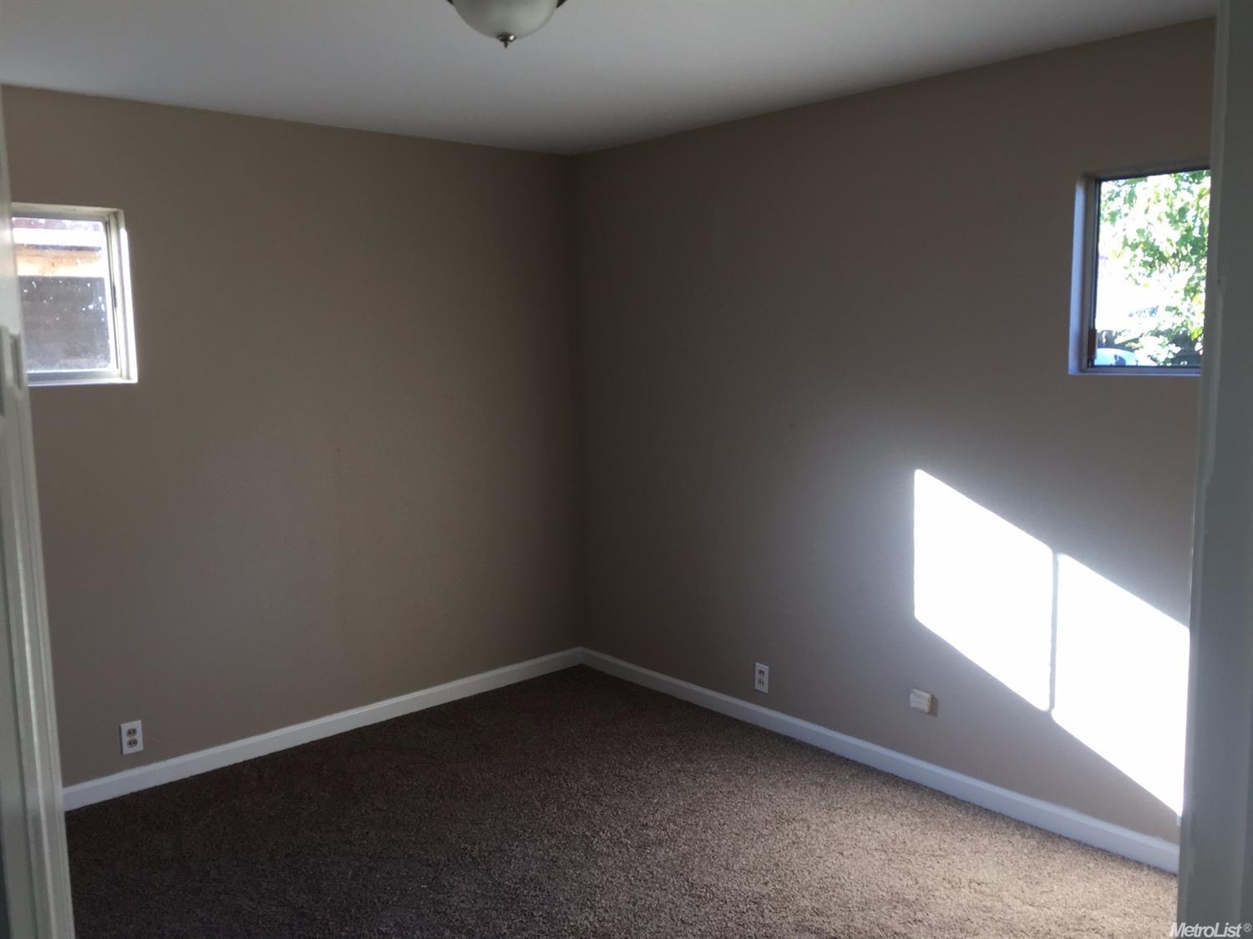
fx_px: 1049
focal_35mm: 29
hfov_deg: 61.7
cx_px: 626
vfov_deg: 48.2
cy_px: 470
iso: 32
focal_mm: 4.15
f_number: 2.2
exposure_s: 1/60
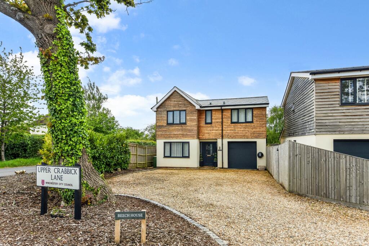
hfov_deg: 73.7
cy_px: 123
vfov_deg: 53.2
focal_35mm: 24
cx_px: 184
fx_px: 246
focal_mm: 24
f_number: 8
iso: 400
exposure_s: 1/1250
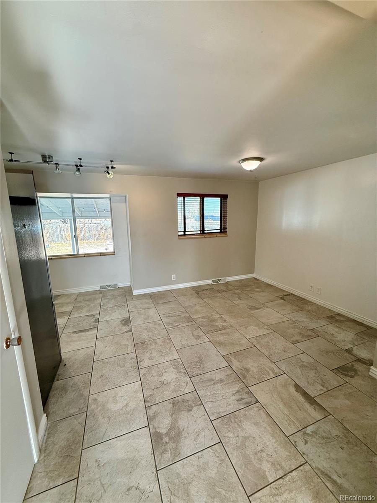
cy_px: 252
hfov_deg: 85.7
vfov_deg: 102.1
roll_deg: +1.2
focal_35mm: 14
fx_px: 203
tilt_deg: -8.9
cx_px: 188
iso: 200
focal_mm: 2.22
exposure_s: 1/120
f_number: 2.2
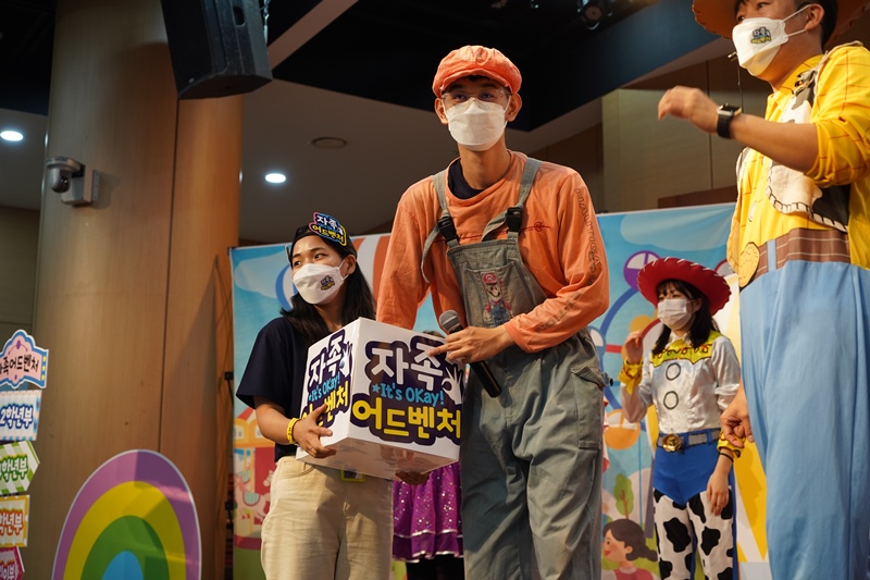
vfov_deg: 26.5
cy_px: 290
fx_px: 1232
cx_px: 435
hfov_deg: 38.9
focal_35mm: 51
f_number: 4
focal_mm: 51
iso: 1000
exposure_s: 1/160
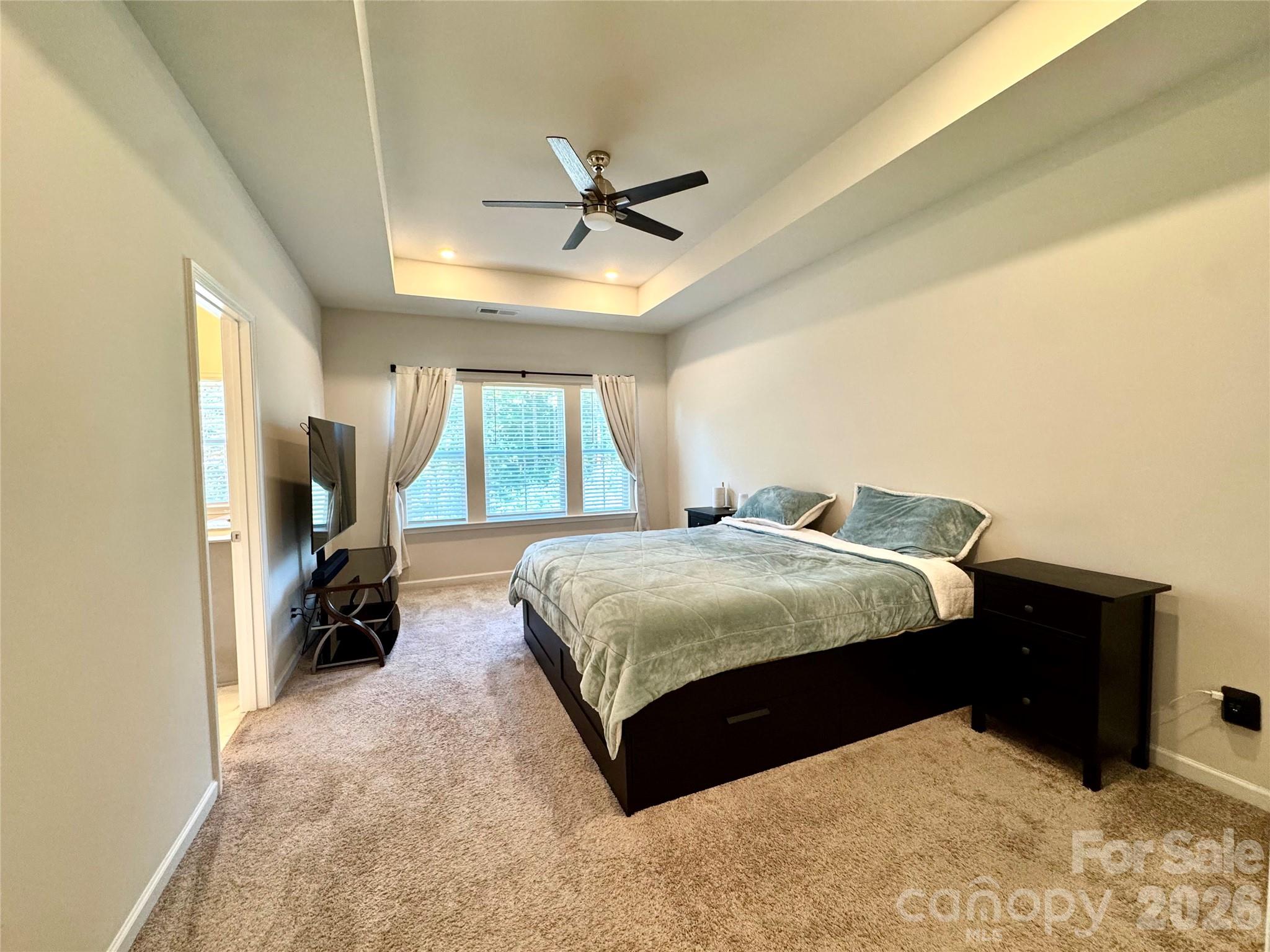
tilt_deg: -4.0
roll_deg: +0.5
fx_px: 514
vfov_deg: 85.7
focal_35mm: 14
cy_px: 476
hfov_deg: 102.1
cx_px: 635
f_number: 2.2
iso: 250
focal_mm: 2.22
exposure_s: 1/120
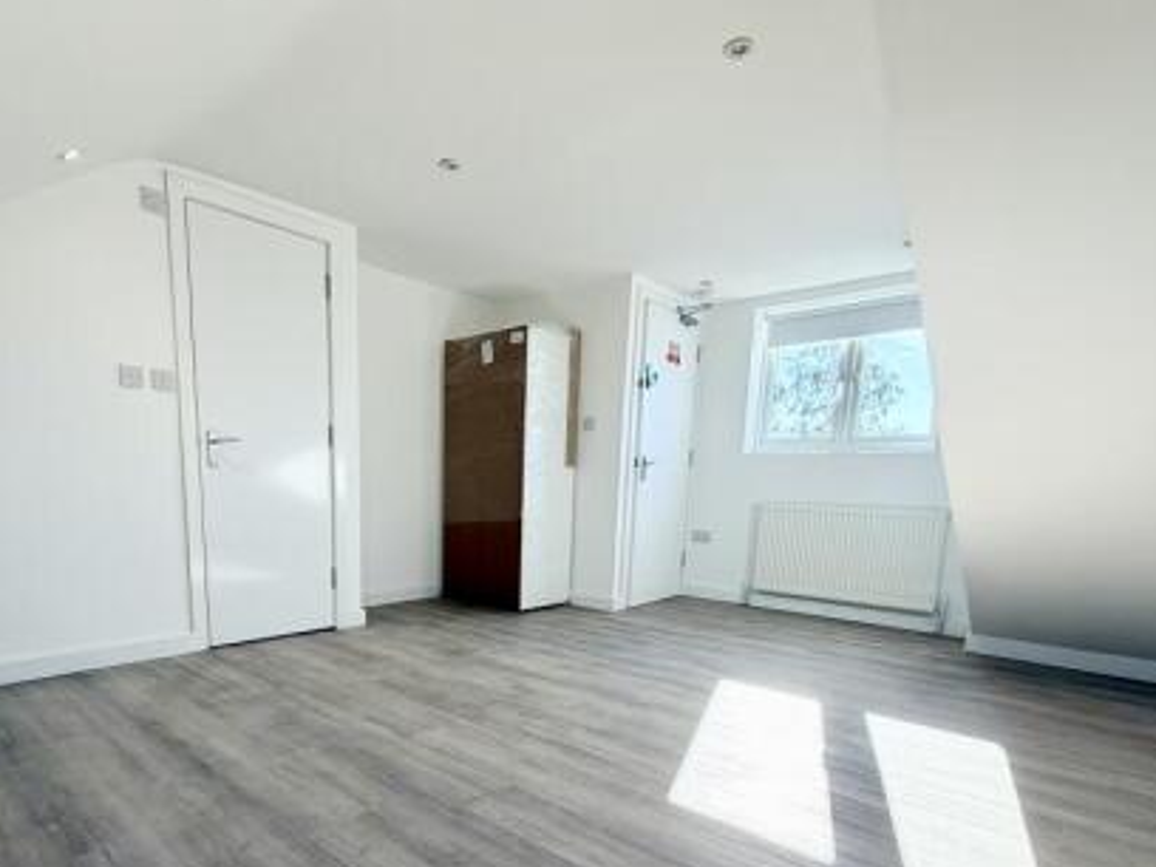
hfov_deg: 81.4
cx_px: 506
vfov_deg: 63.8
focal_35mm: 20
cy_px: 596
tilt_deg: -9.8
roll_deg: -1.1
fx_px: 668
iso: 32
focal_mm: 2.22
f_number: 2.2
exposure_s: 1/100
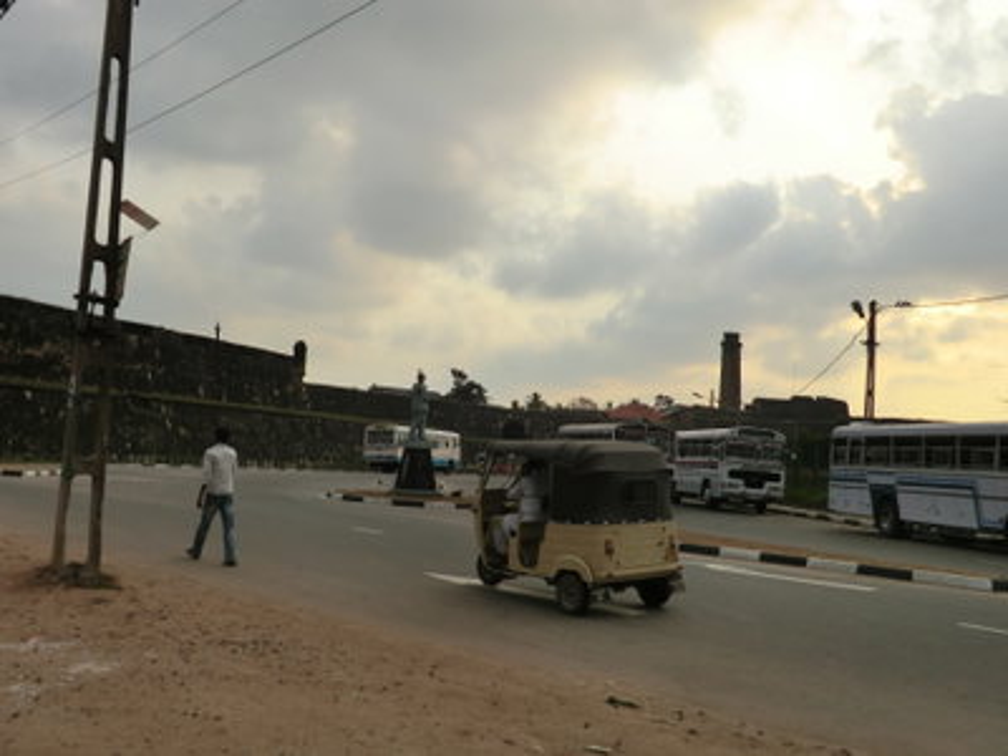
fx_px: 990
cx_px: 504
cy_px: 378
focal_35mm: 34
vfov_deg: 41.8
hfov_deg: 54.0
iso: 80
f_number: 3.6
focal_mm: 6.1
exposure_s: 1/640
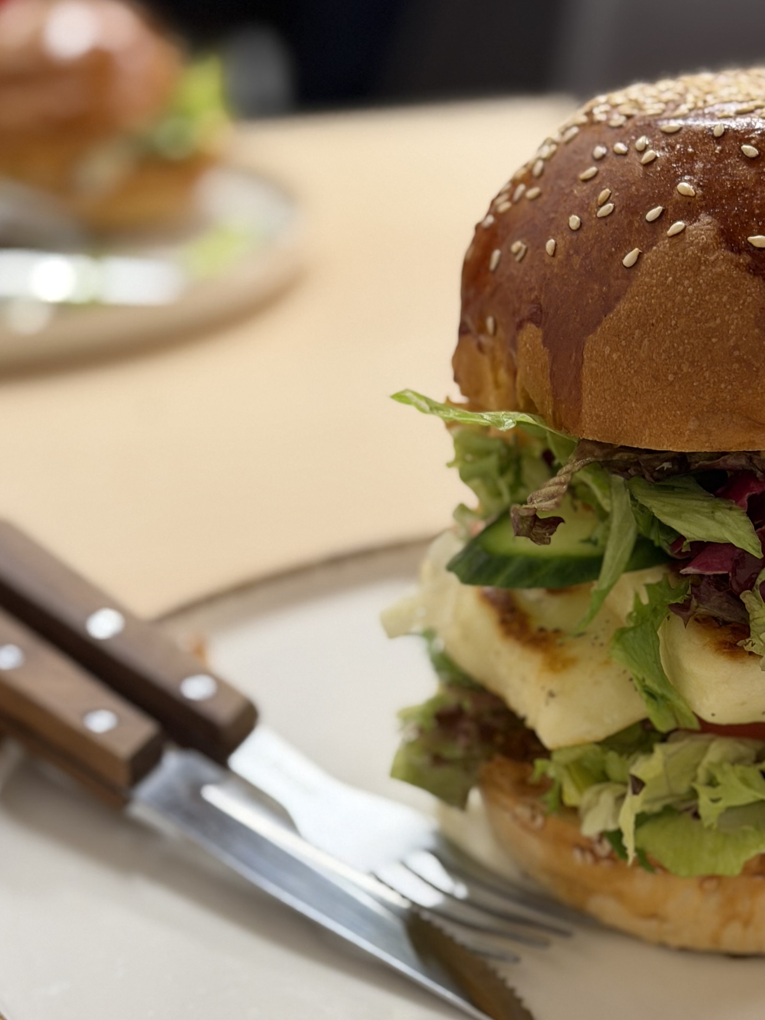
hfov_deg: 16.7
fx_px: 2593
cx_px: 593
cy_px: 591
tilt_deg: -23.1
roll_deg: +1.9
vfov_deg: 22.2
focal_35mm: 88
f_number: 1.78
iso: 250
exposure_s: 1/50
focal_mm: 6.76
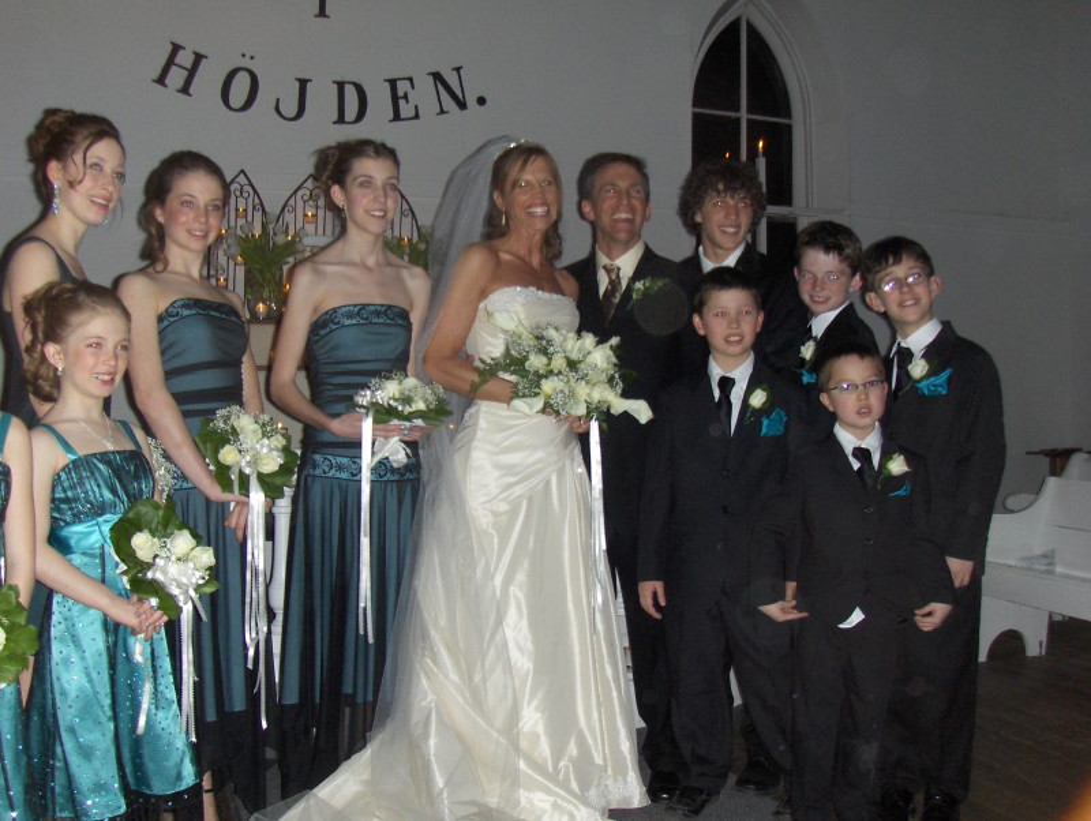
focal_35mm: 41
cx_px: 546
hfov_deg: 45.7
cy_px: 410
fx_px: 1294
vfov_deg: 35.2
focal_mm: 6.5
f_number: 3.5
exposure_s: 1/60
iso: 100
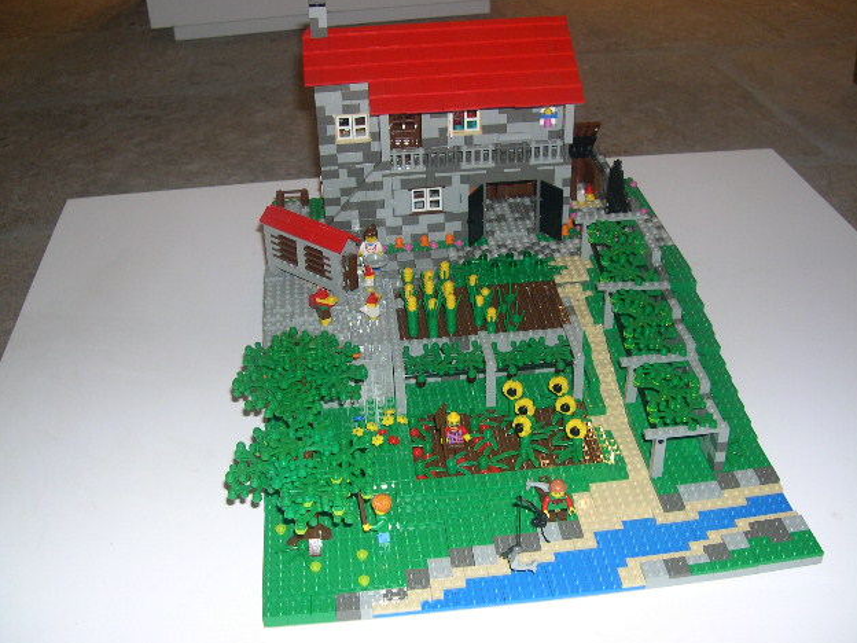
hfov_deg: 47.9
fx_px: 966
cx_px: 438
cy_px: 323
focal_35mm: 39
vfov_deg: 36.8
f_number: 2.8
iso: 100
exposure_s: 1/60
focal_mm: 8
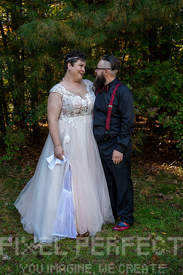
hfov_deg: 31.8
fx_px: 321
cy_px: 138
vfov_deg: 46.4
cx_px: 92
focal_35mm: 42
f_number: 4.5
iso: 800
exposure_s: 1/200
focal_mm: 42
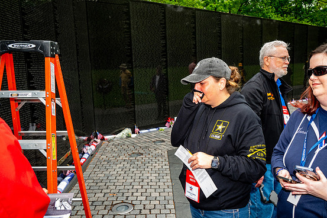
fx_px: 290
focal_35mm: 32
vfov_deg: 41.1
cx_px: 171
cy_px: 110
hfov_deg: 58.7
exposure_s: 1/640
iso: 1400
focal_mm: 30.5
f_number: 8
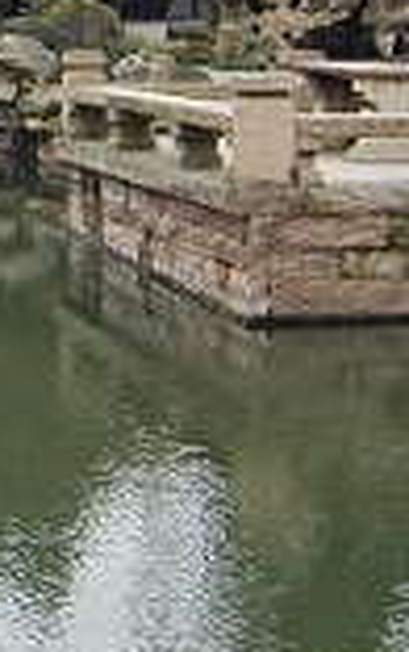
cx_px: -317
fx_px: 1866
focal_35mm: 105
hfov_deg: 11.6
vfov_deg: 19.1
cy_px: -40
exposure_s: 1/78
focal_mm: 8.13
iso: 100
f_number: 2.7
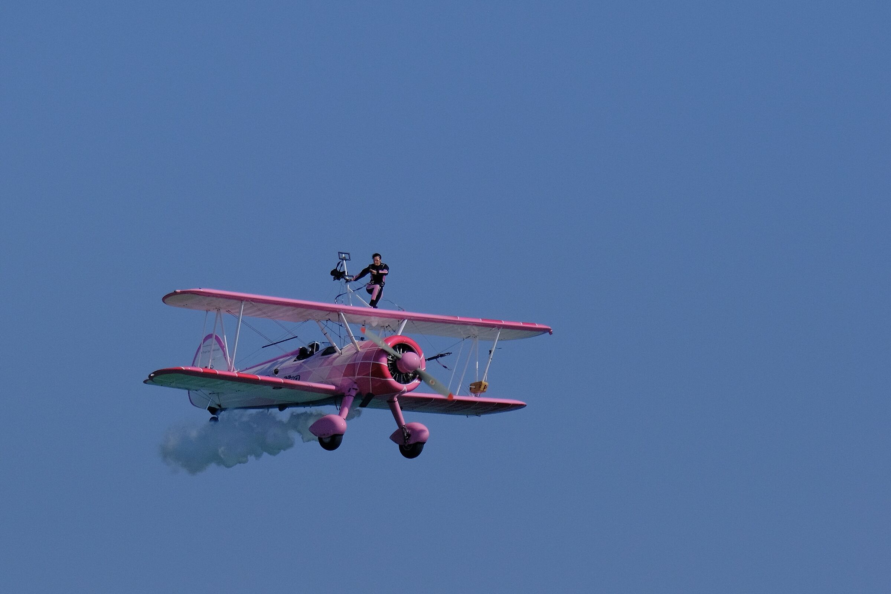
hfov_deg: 6.9
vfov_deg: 4.6
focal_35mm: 300
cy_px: 297
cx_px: 446
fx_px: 7424
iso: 640
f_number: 7.1
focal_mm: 200
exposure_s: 1/5000
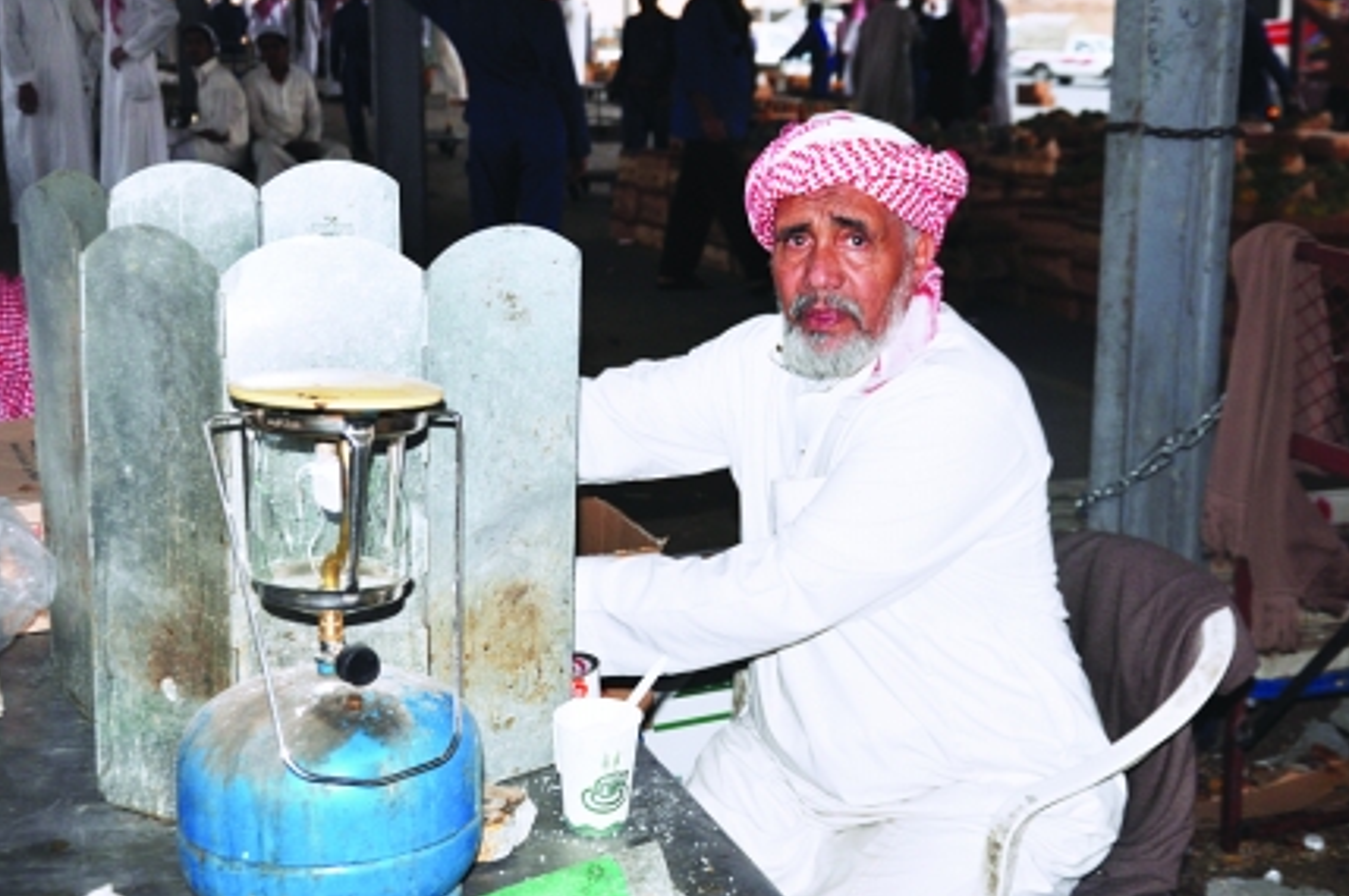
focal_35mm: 49
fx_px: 1834
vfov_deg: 27.5
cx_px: 770
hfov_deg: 40.3
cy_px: 415
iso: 200
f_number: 4
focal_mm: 28
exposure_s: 1/60
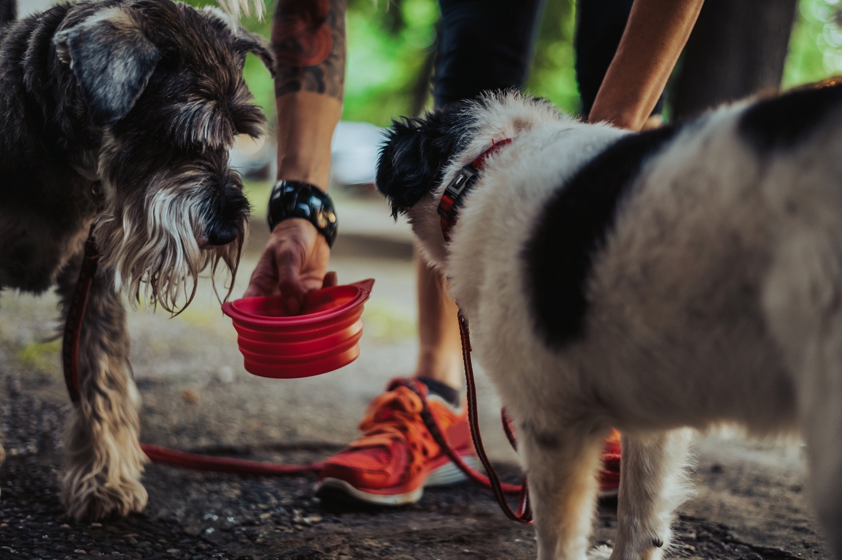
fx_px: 1168
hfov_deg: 39.6
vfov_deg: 26.9
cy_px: 280
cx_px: 421
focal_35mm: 50
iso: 400
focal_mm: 50
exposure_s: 1/250
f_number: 1.8
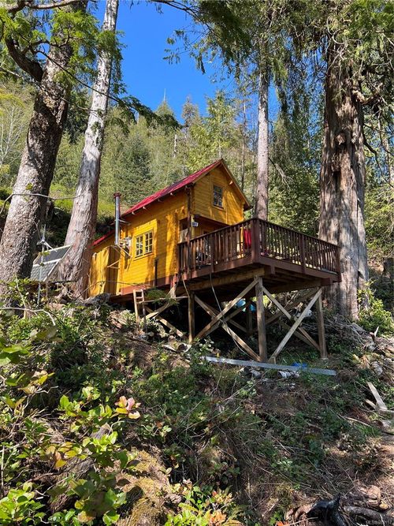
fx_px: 395
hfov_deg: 53.0
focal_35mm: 26
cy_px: 263
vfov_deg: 67.3
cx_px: 197
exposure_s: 1/687
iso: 50
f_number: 1.5
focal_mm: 5.7
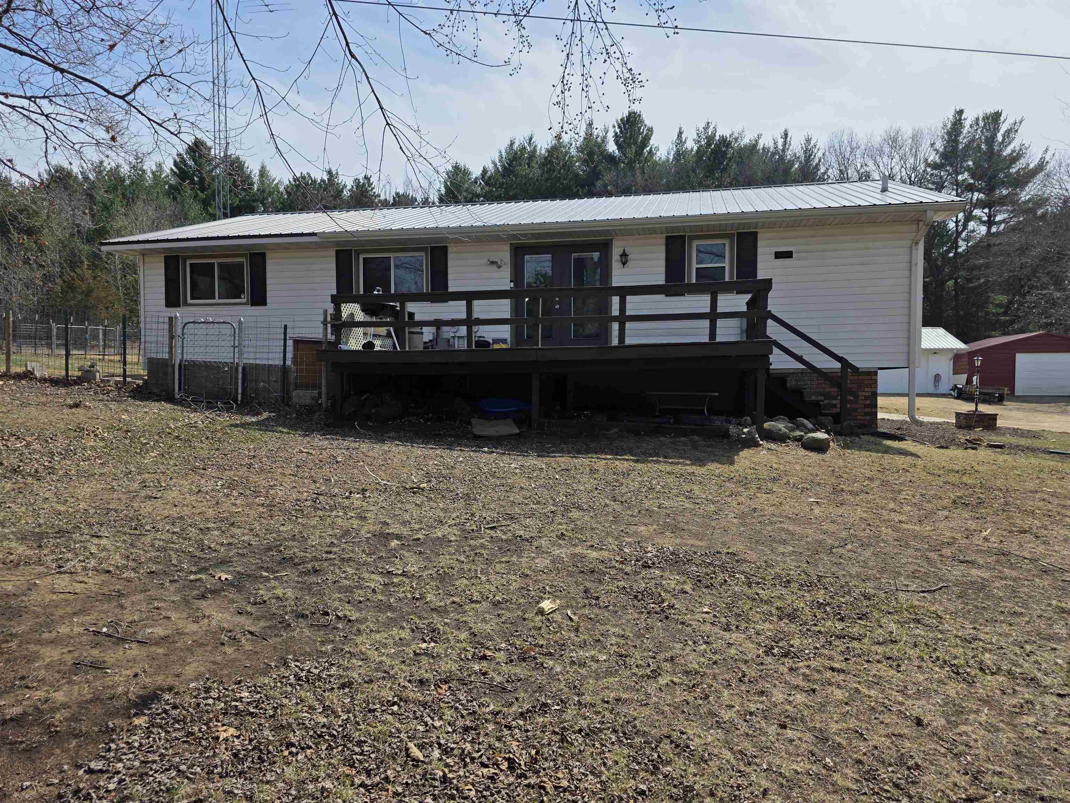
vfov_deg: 58.9
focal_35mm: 23
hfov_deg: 73.9
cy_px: 402
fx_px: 711
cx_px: 535
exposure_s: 1/7944
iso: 64
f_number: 1.7
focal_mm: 6.3
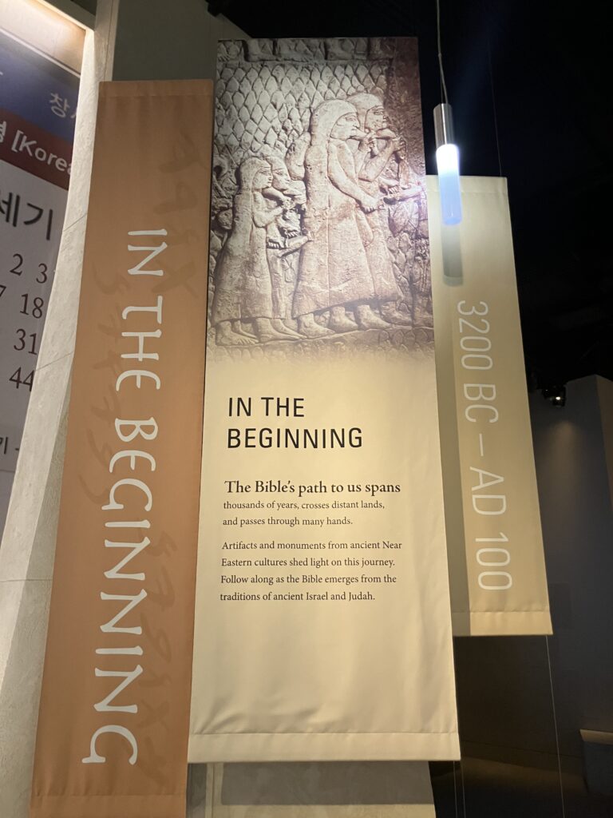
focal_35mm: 28
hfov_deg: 49.7
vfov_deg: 63.4
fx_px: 661
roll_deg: +0.5
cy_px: 409
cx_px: 306
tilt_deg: +17.0
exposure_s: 1/60
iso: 320
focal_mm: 3.99
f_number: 1.8
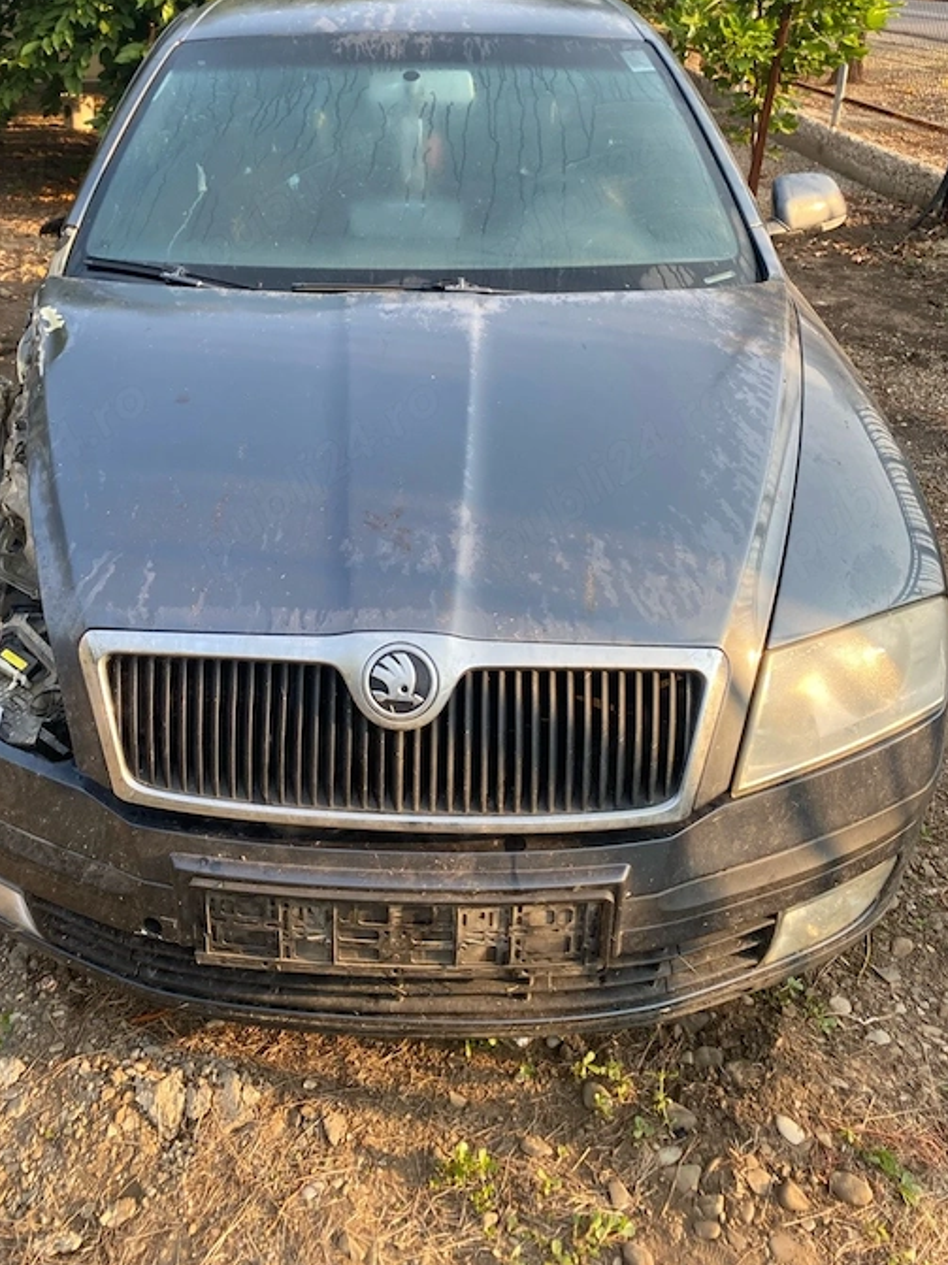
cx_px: 392
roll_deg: +0.2
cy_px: 520
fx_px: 1132
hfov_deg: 45.2
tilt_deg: -26.5
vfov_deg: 58.0
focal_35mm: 31
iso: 32
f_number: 1.8
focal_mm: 4.25
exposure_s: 1/322
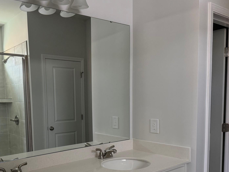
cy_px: 121
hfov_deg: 51.2
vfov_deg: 40.0
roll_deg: +1.3
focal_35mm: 35
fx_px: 232
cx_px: 69
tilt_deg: -5.4
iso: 200
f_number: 1.78
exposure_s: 1/97
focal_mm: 6.76
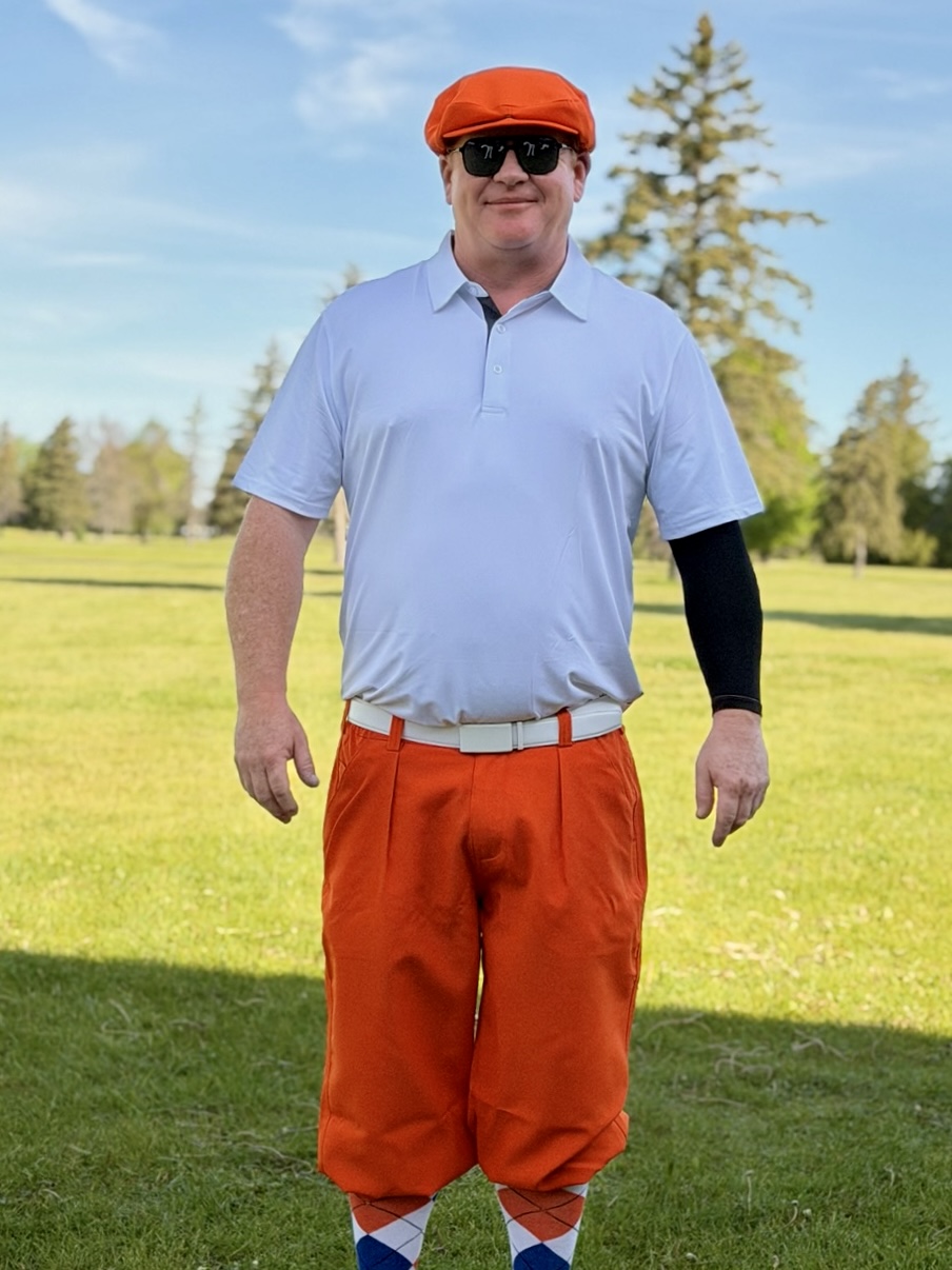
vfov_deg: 39.7
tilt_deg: -2.8
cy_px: 635
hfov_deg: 30.3
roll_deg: -5.3
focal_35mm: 48
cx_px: 476
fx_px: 1761
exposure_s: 1/3534
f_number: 1.78
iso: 64
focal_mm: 6.76
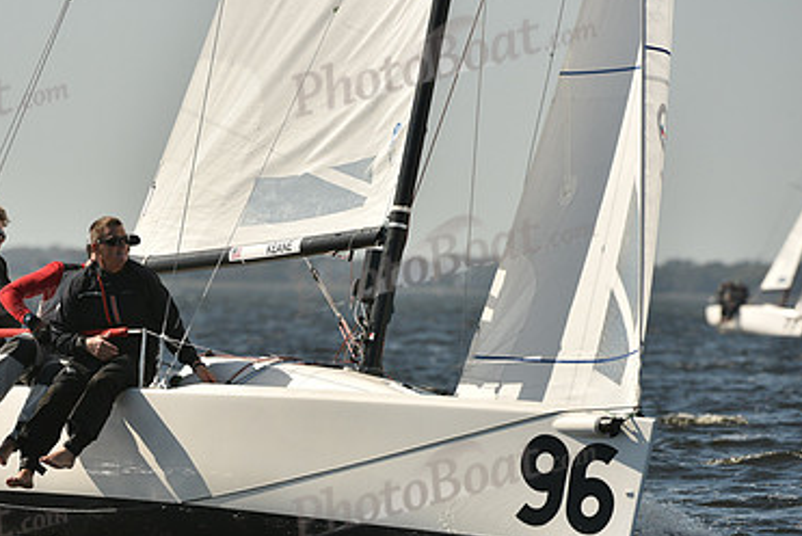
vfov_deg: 2.2
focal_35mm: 625
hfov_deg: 3.3
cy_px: 403
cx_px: 182
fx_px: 13934
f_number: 8
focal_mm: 400
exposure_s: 1/1250
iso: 250
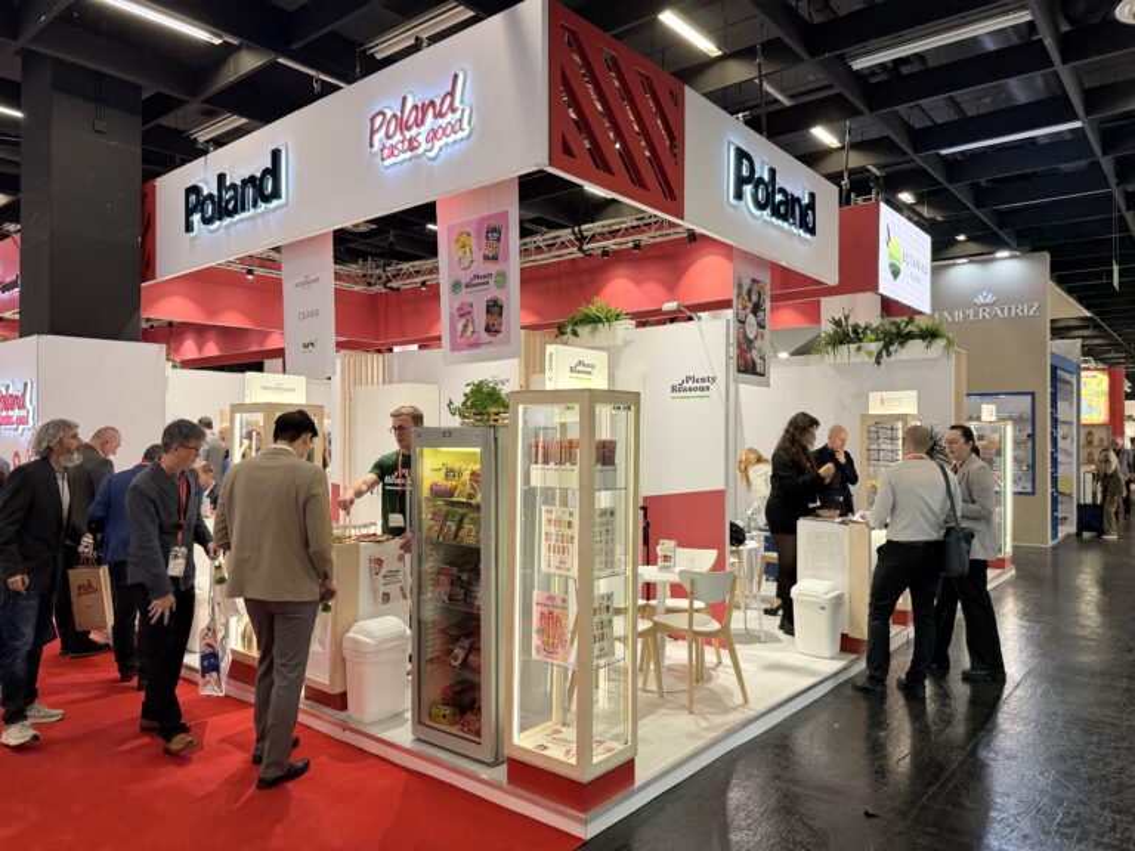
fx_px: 787
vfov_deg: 56.8
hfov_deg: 71.6
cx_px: 568
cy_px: 426
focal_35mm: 24
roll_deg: +0.1
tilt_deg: -0.7
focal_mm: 6.76
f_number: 1.78
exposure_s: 1/100
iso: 100
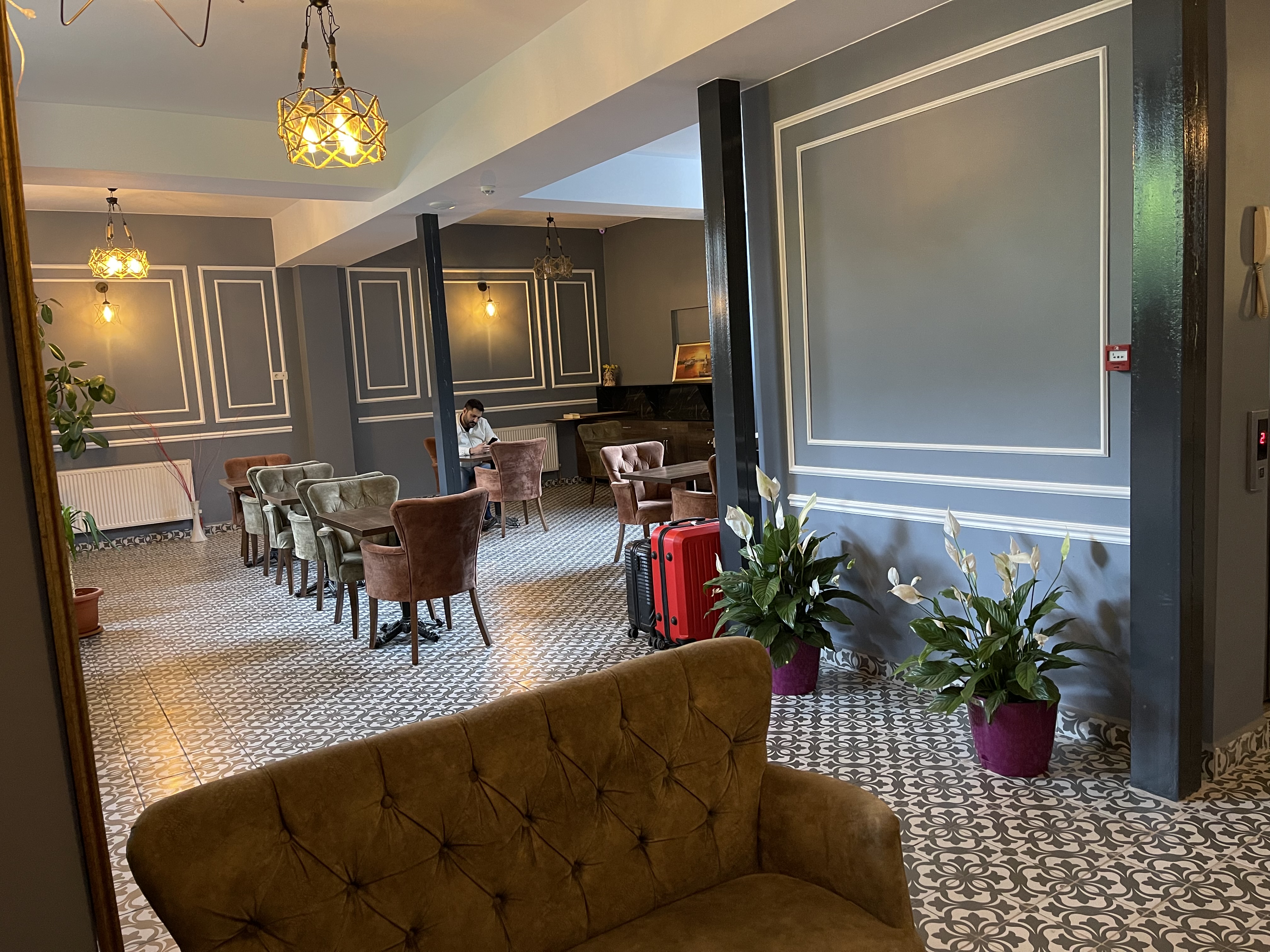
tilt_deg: -6.9
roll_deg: +3.8
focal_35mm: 26
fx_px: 954
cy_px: 476
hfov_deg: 67.3
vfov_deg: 53.1
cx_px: 635
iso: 500
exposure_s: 1/33
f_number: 1.6
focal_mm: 5.1
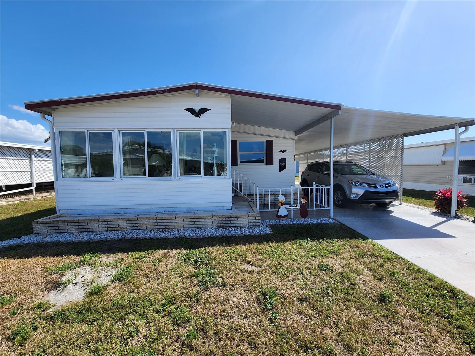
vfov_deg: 89.9
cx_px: 238
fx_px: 178
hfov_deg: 106.2
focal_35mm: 13
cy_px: 178
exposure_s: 1/1819
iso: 50
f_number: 2.2
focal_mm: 2.2
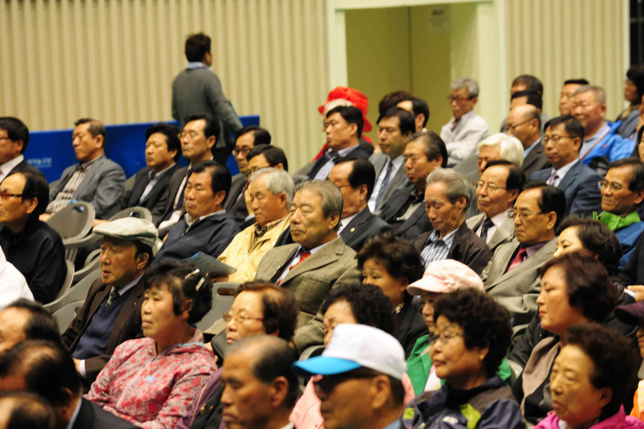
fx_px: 3577
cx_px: 322
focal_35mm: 200
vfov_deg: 6.9
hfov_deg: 10.3
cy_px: 214
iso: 1600
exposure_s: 1/60
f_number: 7.1
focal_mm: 200
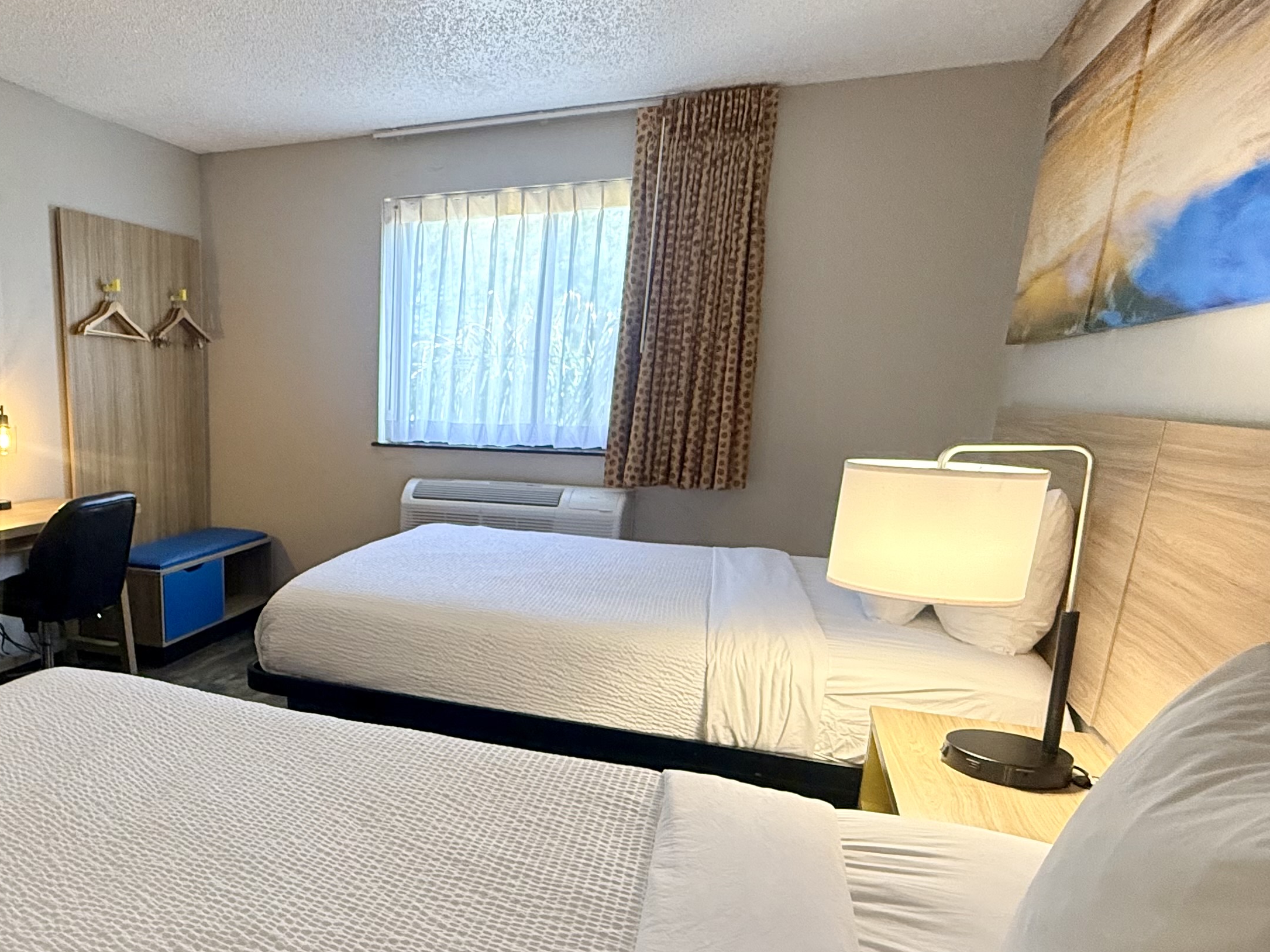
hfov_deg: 63.4
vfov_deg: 52.2
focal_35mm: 26
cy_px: 619
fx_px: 954
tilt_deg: -13.8
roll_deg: -0.3
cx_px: 319
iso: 320
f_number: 2.2
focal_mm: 2.22
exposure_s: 1/120
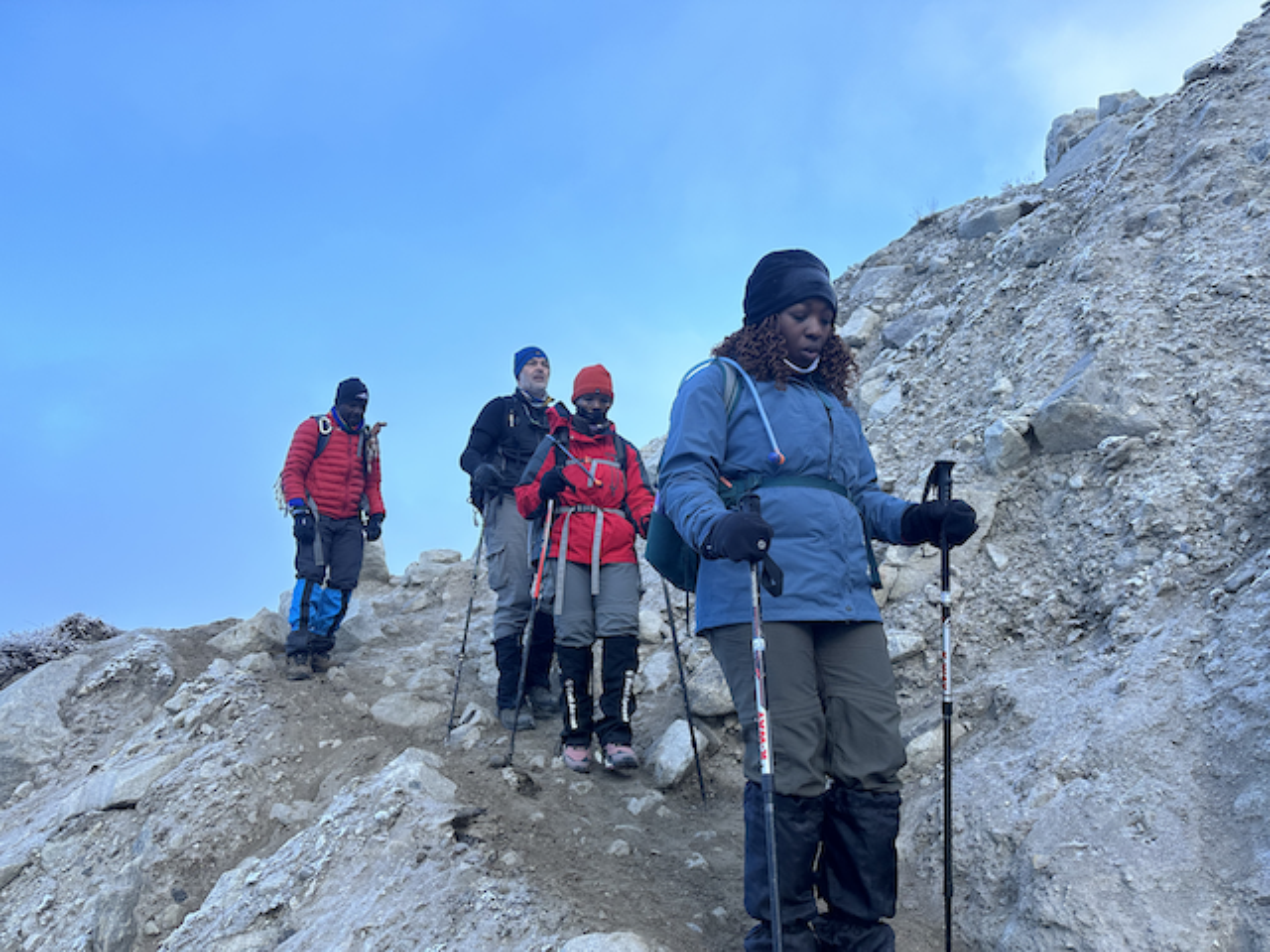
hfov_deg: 71.6
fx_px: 881
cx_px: 635
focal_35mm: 24
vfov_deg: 56.8
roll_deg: +1.2
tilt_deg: +20.8
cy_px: 476
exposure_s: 1/663
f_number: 1.78
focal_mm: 6.86
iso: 80
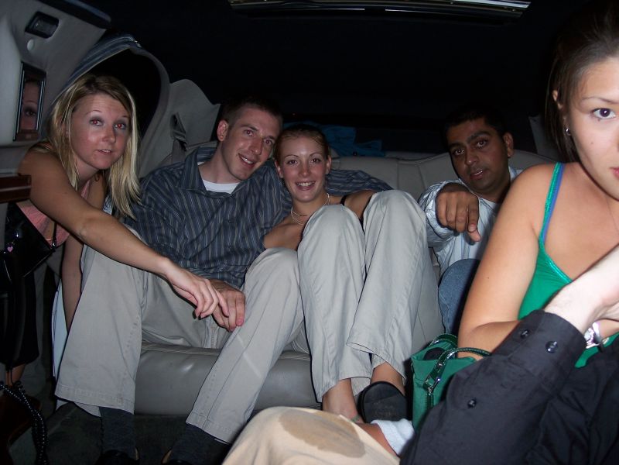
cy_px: 232
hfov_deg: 47.9
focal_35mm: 39
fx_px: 697
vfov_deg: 36.8
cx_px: 310
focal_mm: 8
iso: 100
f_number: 2.8
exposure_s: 1/60
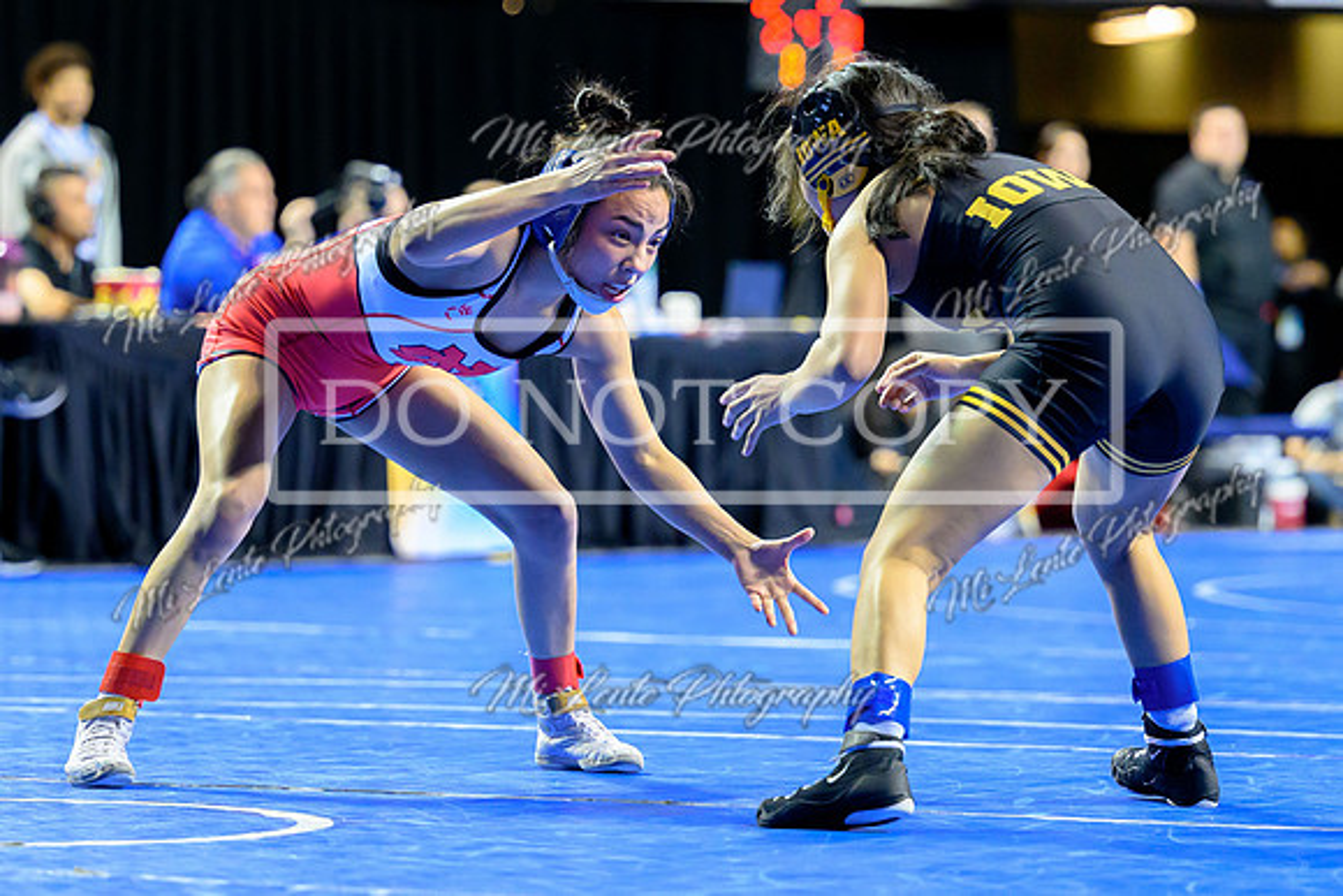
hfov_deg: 9.9
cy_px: 530
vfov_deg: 6.6
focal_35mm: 208
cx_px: 568
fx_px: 7746
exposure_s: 1/800
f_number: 2.8
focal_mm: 125
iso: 4000
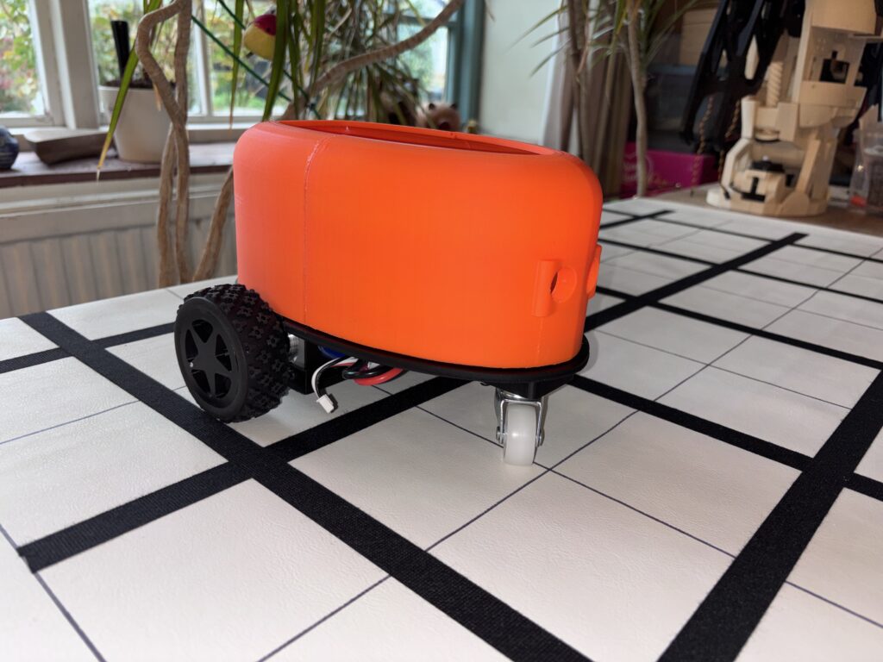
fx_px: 663
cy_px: 331
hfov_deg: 67.3
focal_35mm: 26
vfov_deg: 53.1
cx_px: 442
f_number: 1.6
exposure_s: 1/58
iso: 50
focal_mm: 5.96
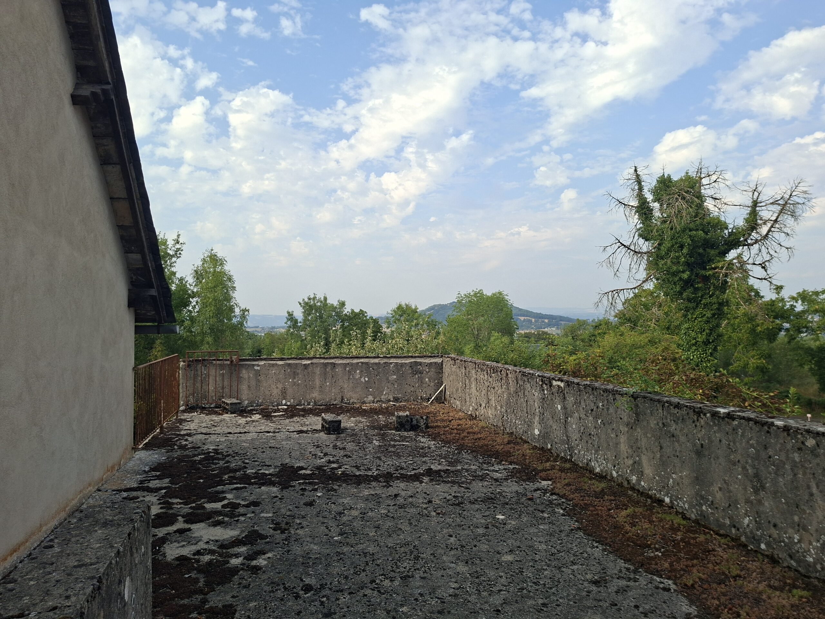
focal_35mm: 23
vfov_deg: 58.9
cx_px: 412
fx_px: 548
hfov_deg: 73.9
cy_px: 310
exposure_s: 1/932
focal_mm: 5.54
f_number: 1.8
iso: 50
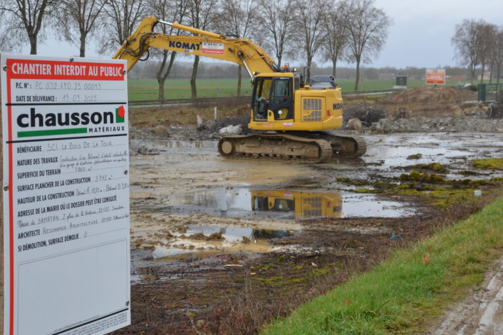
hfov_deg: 29.4
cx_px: 349
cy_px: 156
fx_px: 950
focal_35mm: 68
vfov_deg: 20.0
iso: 320
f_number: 5.6
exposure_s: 1/125
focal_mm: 30
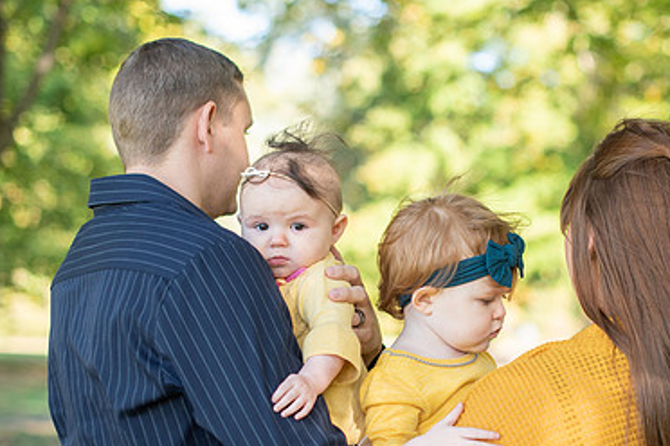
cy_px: 299
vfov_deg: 17.4
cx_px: 418
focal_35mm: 78
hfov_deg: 25.9
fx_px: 1452
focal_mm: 50
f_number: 2.2
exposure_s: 1/320
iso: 125
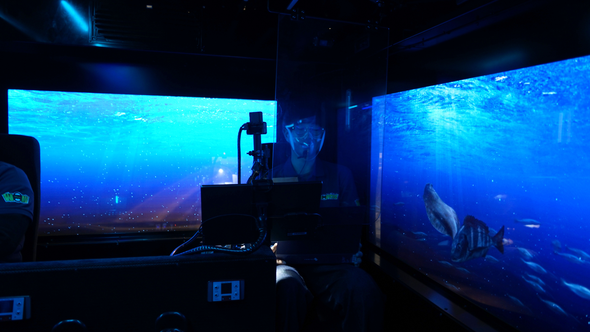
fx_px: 422
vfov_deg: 42.9
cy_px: 157
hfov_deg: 69.8
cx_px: 309
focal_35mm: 27
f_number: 3.5
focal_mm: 24
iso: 400
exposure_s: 1/25
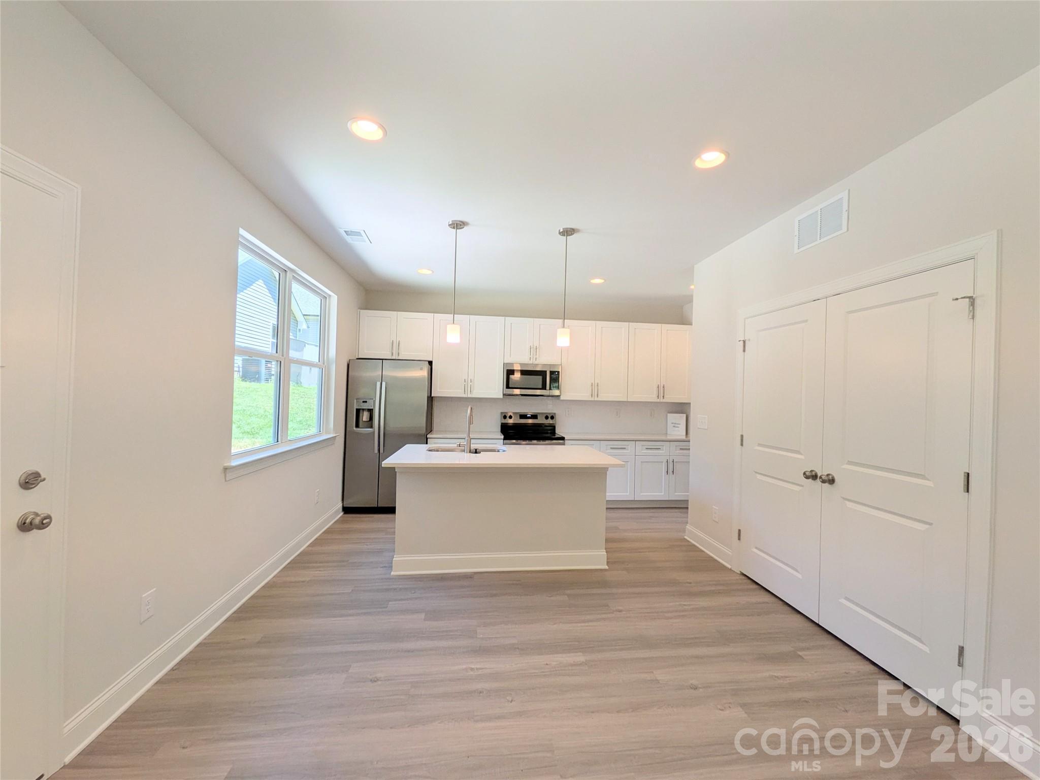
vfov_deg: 85.7
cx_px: 520
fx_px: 421
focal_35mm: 14
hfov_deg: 102.1
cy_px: 390
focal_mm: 1.85
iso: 54
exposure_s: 1/246
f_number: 2.2
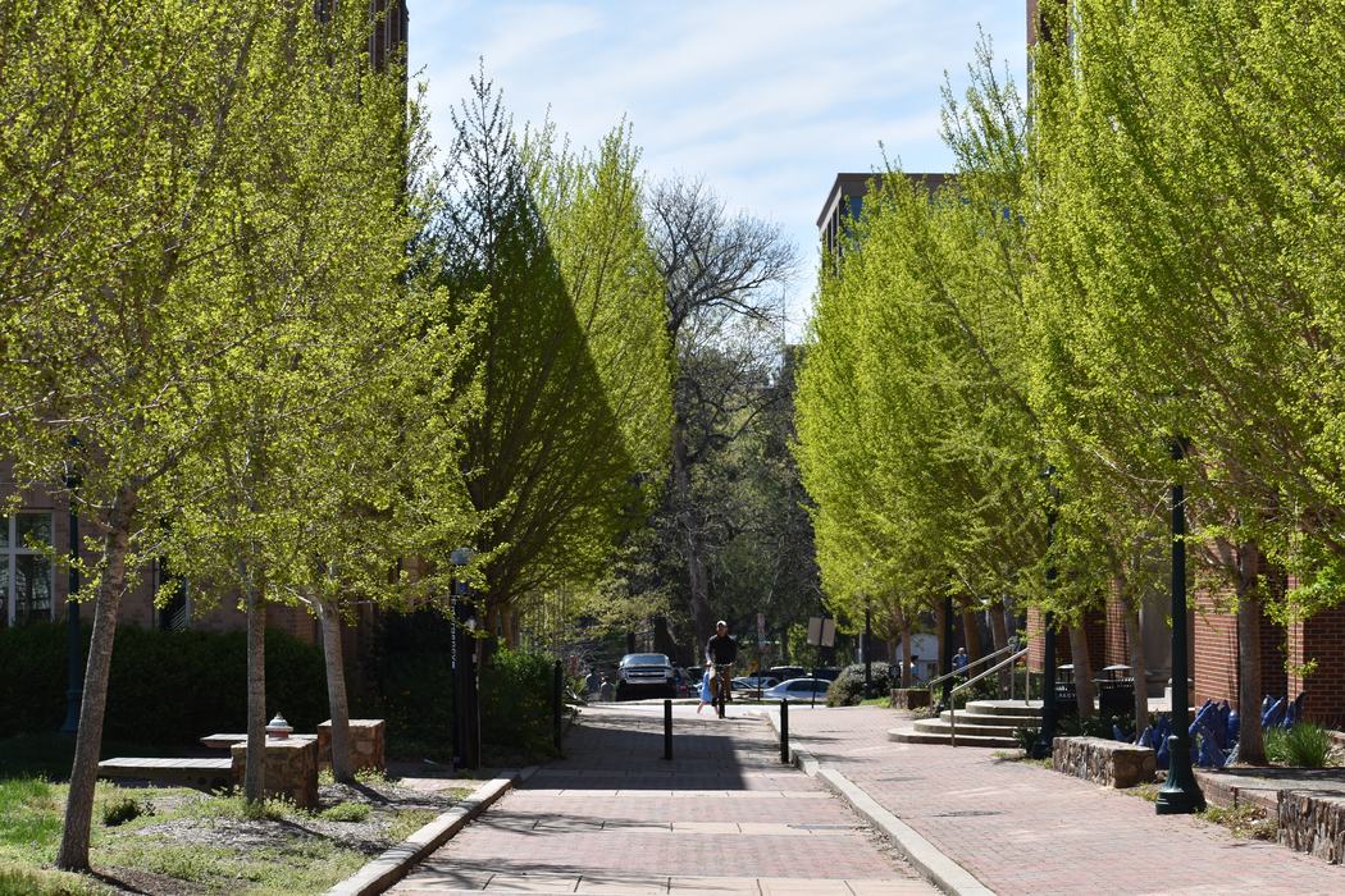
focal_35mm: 105
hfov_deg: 19.5
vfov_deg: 13.0
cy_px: 448
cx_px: 672
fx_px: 3923
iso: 100
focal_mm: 70
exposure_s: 1/200
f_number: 10
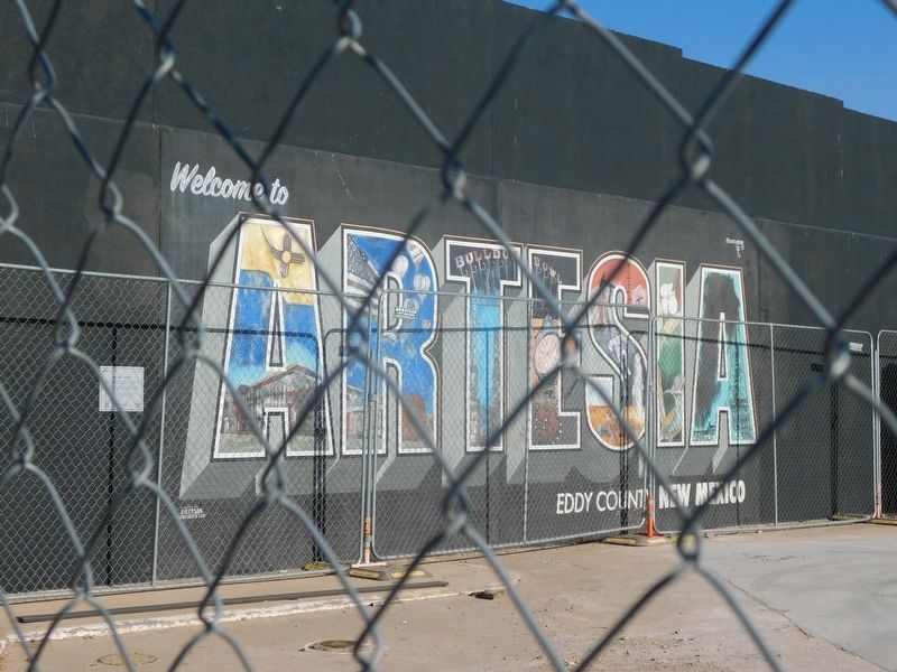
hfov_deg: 32.7
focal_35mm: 59
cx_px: 448
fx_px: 1529
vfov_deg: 24.8
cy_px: 336
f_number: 8
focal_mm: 10.4
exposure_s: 1/400
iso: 125
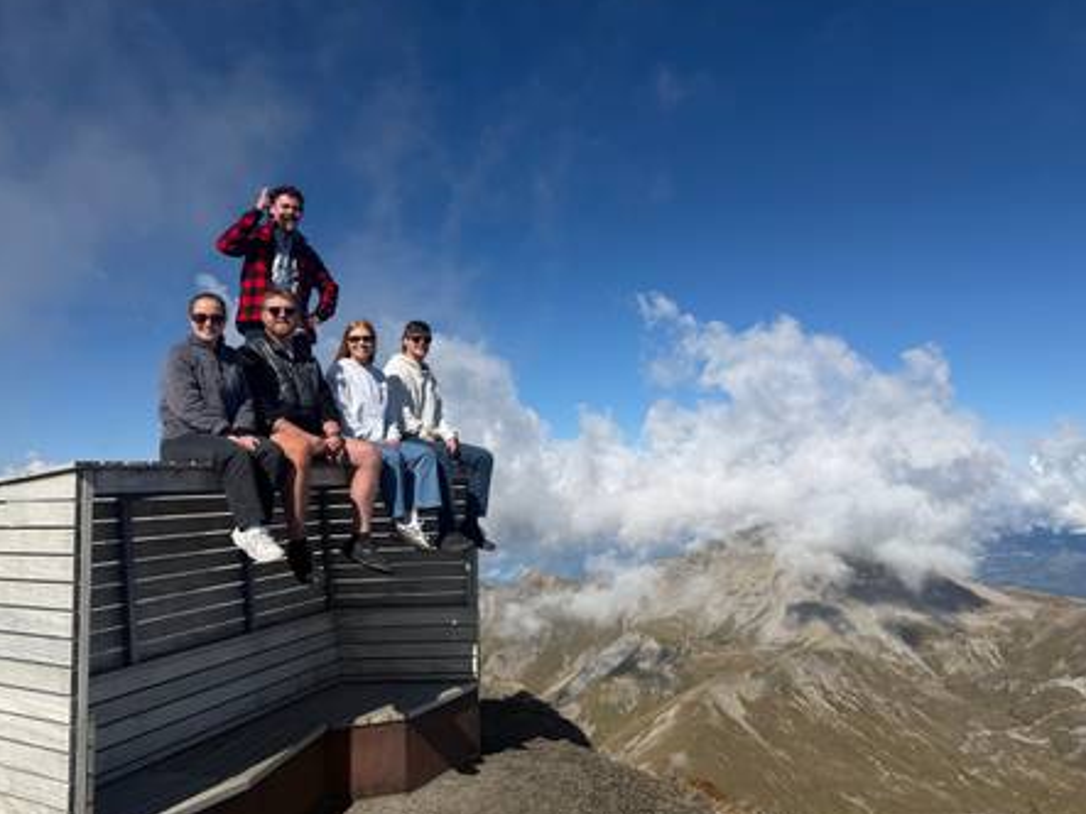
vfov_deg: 53.0
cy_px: 409
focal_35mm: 26
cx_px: 539
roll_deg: +1.6
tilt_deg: +5.8
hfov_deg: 67.3
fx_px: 815
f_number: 1.78
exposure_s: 1/8130
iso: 80
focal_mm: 6.76
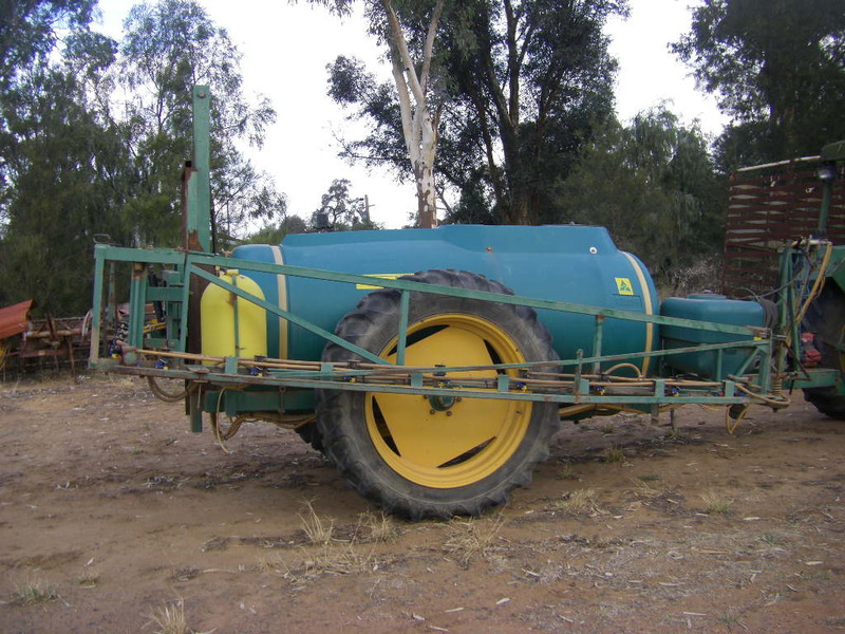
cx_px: 422
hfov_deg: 49.0
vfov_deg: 37.7
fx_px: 928
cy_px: 317
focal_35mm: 38
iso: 64
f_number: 3.5
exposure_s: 1/80
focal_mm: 6.3
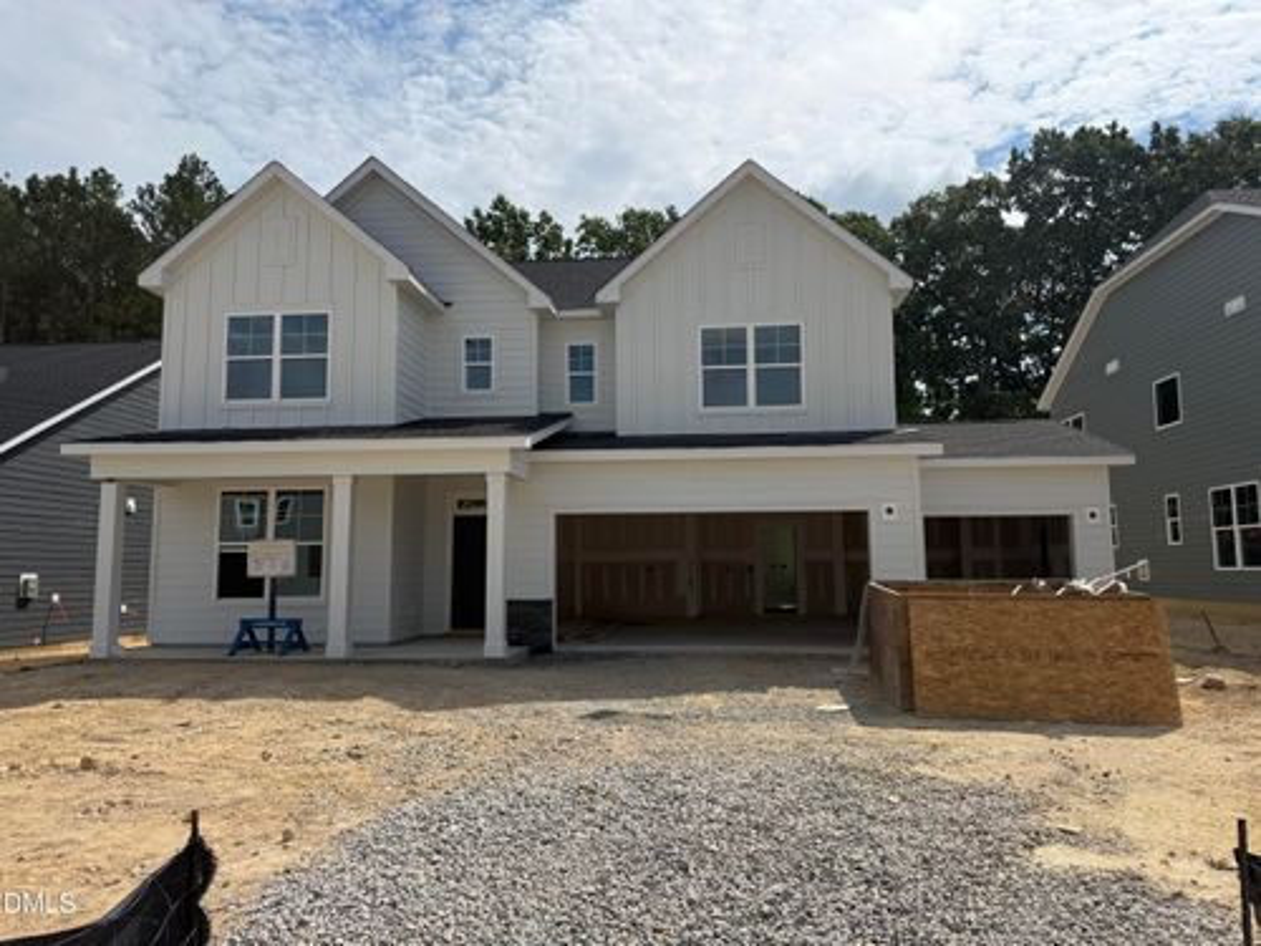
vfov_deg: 56.8
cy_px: 473
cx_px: 630
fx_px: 874
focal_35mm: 24
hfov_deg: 71.6
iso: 100
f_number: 1.78
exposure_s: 1/11905
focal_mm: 6.76
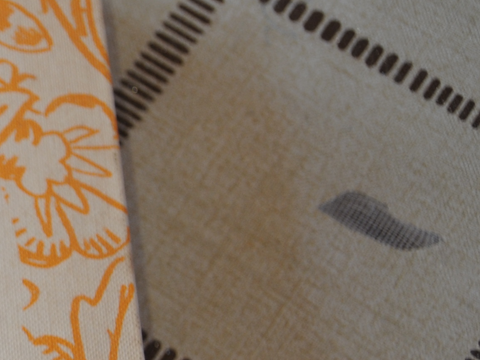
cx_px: -420
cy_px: 427
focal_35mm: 119
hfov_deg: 14.3
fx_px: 1650
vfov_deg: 12.2
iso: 200
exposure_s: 1/50
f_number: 3.5
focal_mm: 22
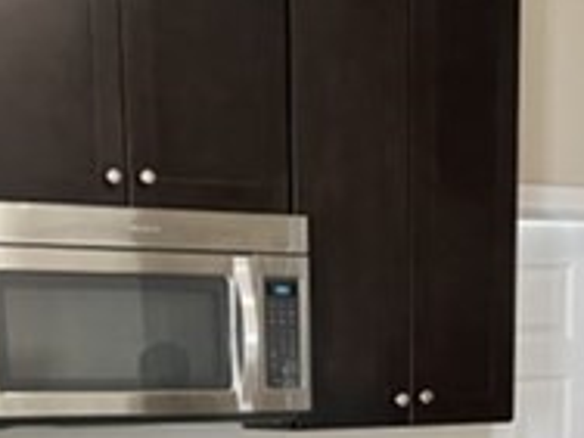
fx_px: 1400
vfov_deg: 16.1
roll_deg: +0.6
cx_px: 323
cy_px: 683
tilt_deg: -11.1
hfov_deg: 23.5
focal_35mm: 83
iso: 250
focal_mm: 5.7
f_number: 1.5
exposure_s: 1/60
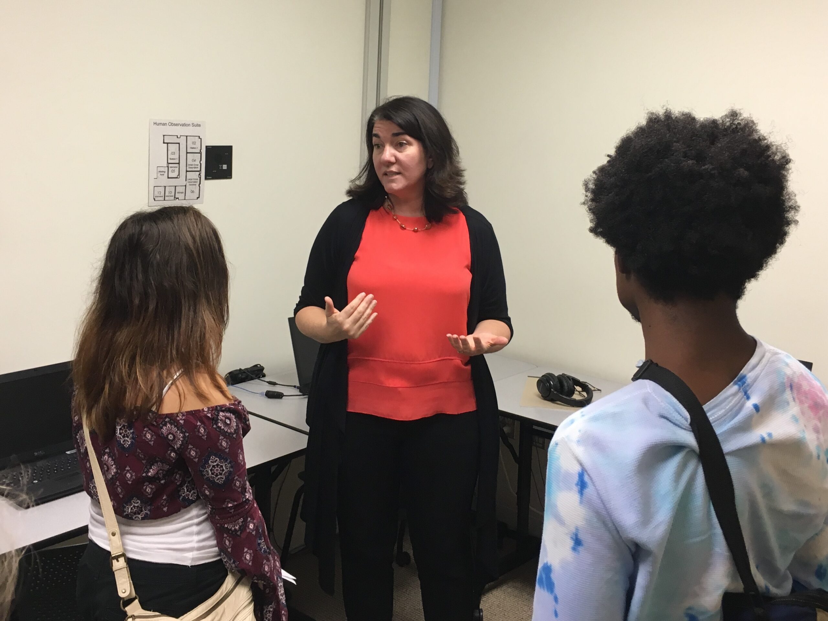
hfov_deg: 61.7
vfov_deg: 48.2
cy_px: 310
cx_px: 414
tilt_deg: -6.7
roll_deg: -2.4
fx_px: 694
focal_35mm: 29
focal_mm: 4.15
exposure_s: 1/30
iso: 50
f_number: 2.2
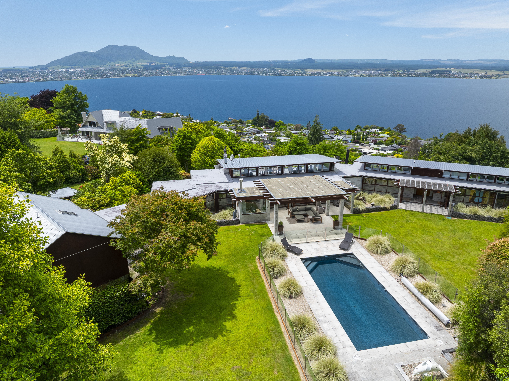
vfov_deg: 56.8
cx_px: 254
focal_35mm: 24
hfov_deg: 71.6
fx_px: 353
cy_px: 190
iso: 110
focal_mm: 12.29
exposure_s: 1/640
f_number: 2.8
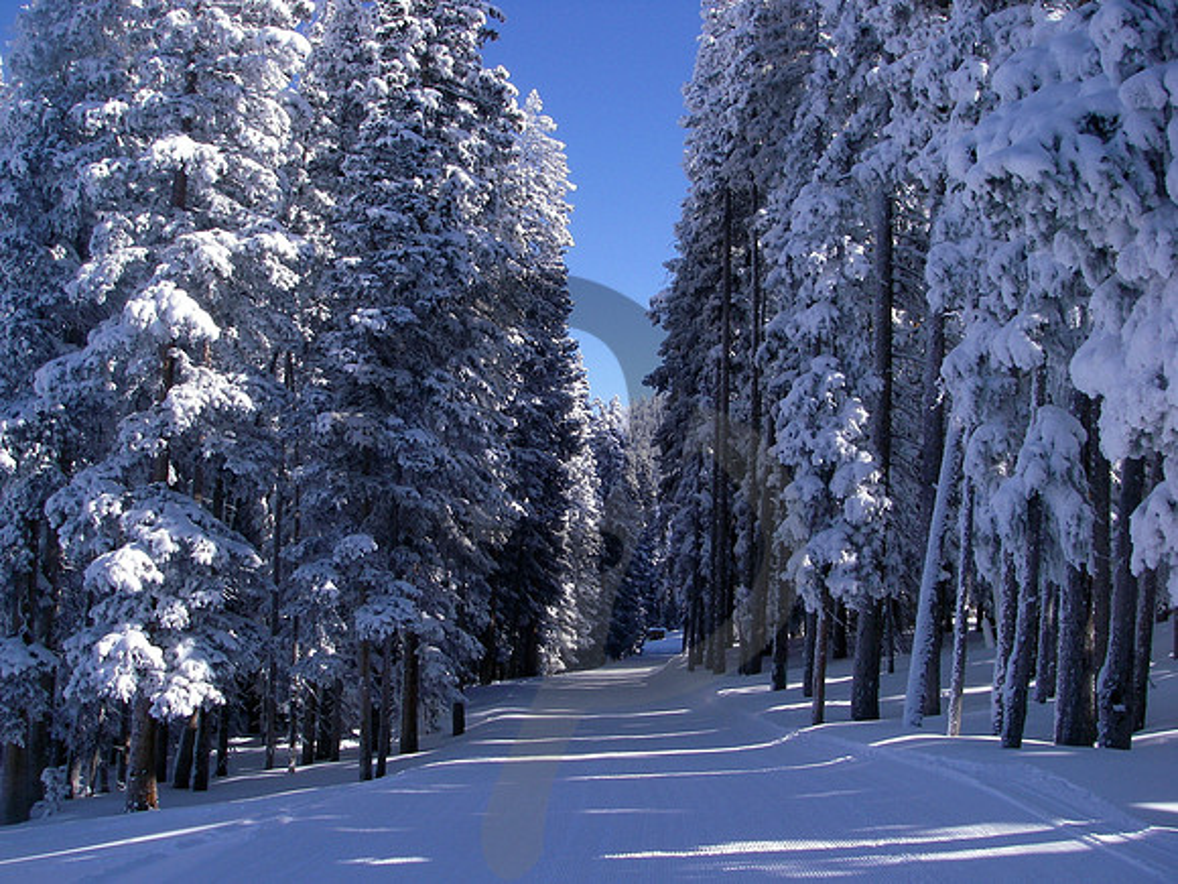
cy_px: 442
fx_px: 1293
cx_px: 589
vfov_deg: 37.7
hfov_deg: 49.0
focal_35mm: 38
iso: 64
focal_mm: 6.3
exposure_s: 1/250
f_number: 6.6
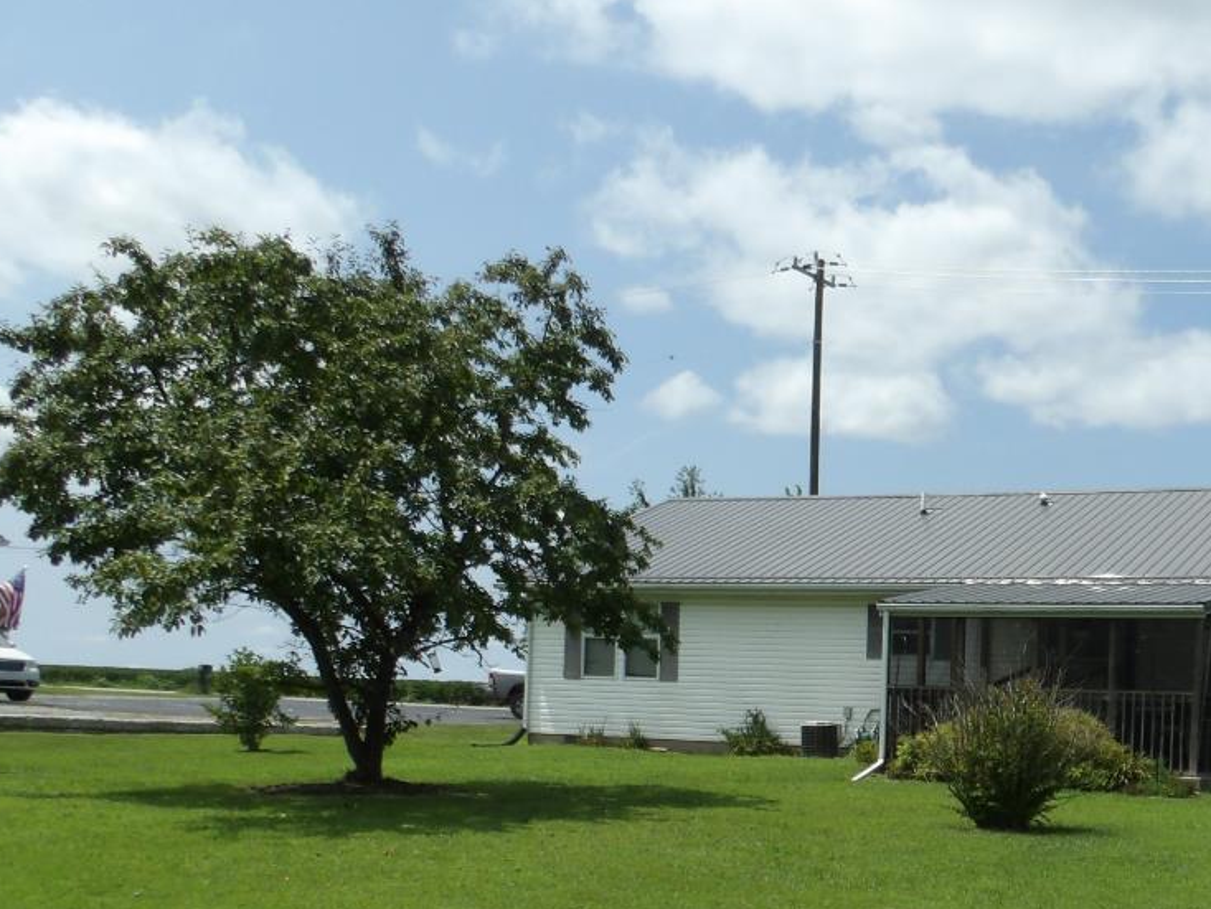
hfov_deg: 38.6
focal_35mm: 47
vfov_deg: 29.6
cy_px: 816
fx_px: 1645
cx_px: 1000
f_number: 4.1
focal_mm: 4.2
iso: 100
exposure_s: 1/953
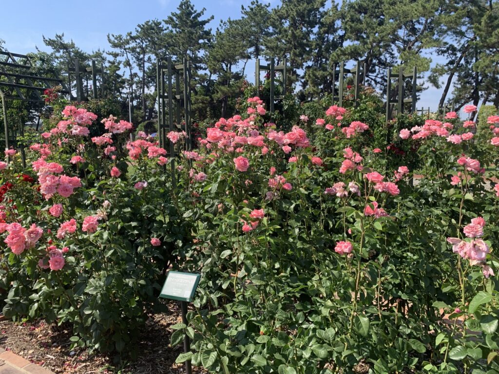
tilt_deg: -8.5
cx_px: 250
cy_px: 187
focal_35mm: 26
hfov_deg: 67.3
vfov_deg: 53.1
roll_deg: +0.1
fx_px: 375
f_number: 1.8
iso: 25
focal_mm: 4.25
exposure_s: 1/1001
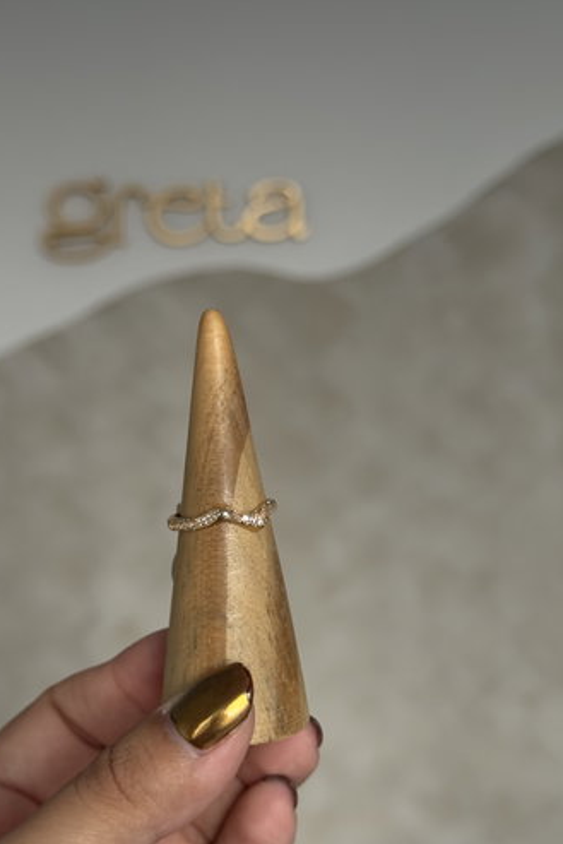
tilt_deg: -0.6
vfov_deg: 36.8
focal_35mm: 54
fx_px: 1266
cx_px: 265
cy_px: 453
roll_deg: +1.9
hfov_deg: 25.1
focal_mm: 6.76
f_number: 1.78
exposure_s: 1/195
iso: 64
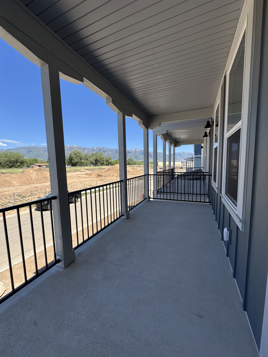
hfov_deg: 85.7
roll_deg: +1.4
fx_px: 145
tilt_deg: -5.4
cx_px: 134
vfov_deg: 102.1
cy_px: 178
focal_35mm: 14
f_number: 2.2
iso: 40
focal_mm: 2.22
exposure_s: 1/1506
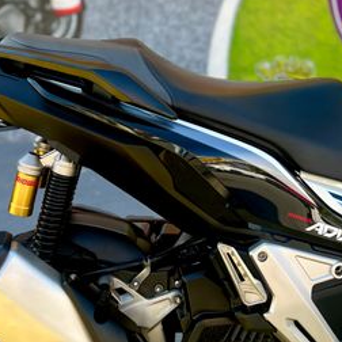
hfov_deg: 39.1
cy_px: 171
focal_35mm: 43
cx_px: 152
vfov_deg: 39.2
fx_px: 481
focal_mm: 5.7
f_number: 1.5
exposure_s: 1/502
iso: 50
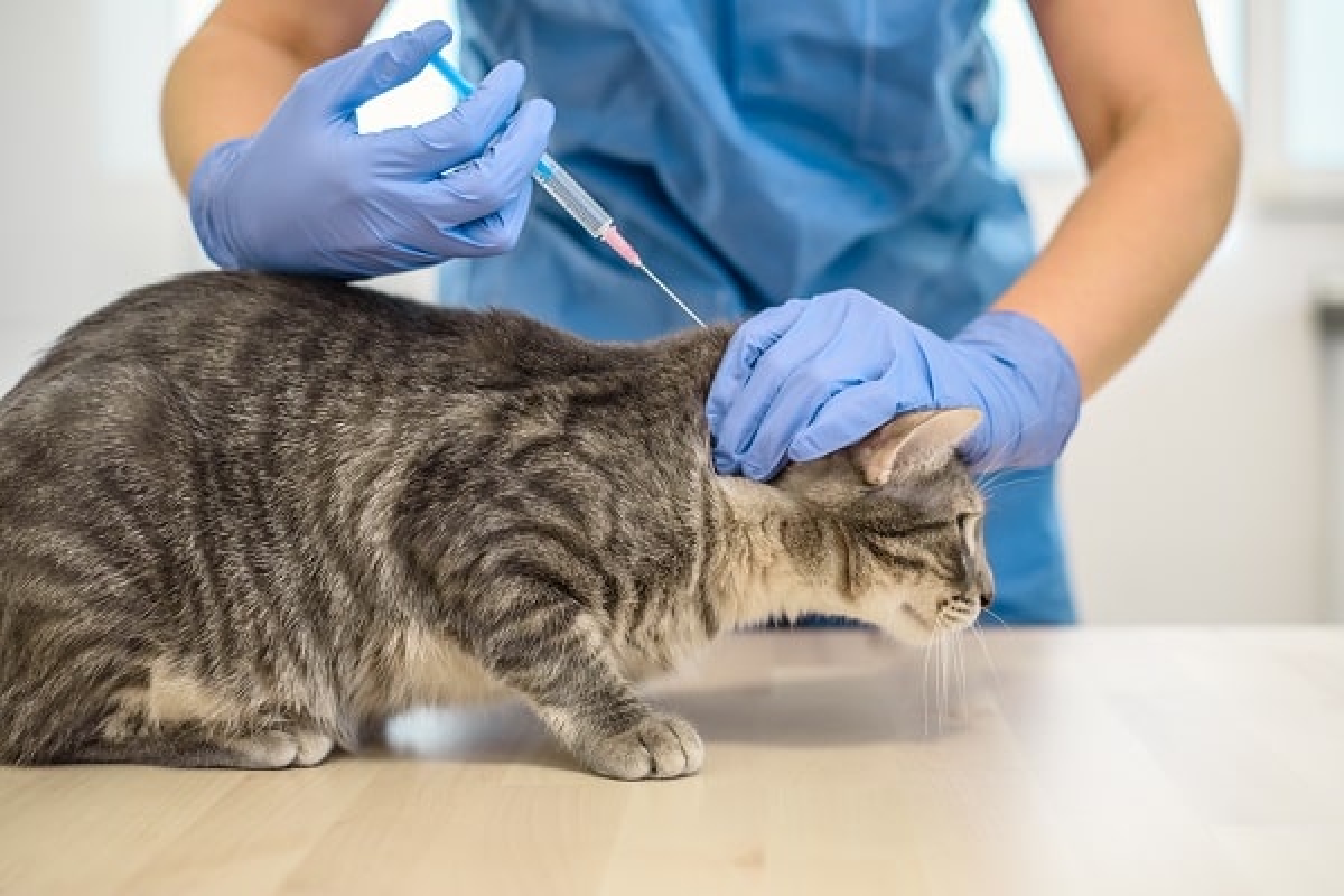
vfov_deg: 27.0
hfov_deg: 39.6
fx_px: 1867
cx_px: 672
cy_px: 448
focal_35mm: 50
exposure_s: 1/50
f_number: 2.8
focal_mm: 50
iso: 400
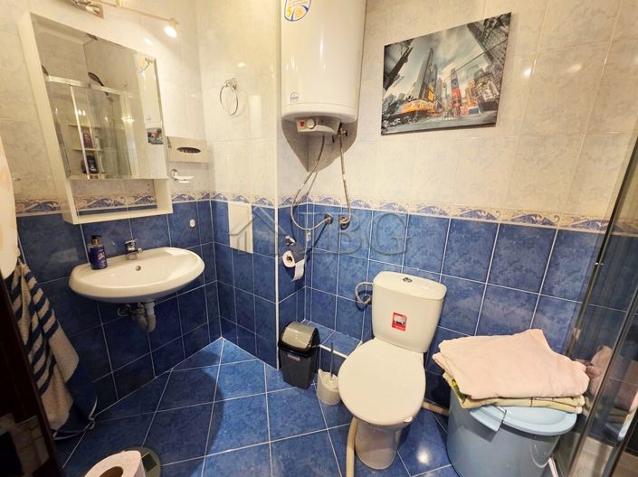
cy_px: 238
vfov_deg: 89.9
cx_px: 319
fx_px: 239
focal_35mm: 13
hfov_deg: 106.2
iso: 250
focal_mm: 2.2
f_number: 1.9
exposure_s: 1/100
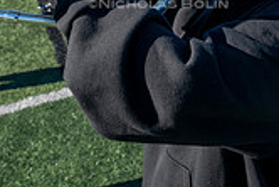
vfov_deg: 23.5
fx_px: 380
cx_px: 158
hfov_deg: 40.2
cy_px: -72
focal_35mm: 49
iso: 160
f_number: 4
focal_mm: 14
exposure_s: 1/2000
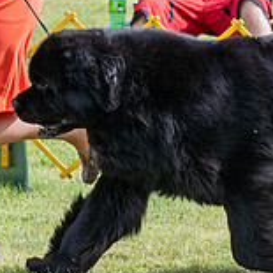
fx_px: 4881
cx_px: 299
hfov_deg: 3.2
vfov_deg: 3.2
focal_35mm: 547
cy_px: -10
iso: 640
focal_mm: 131
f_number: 5.6
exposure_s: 1/1250
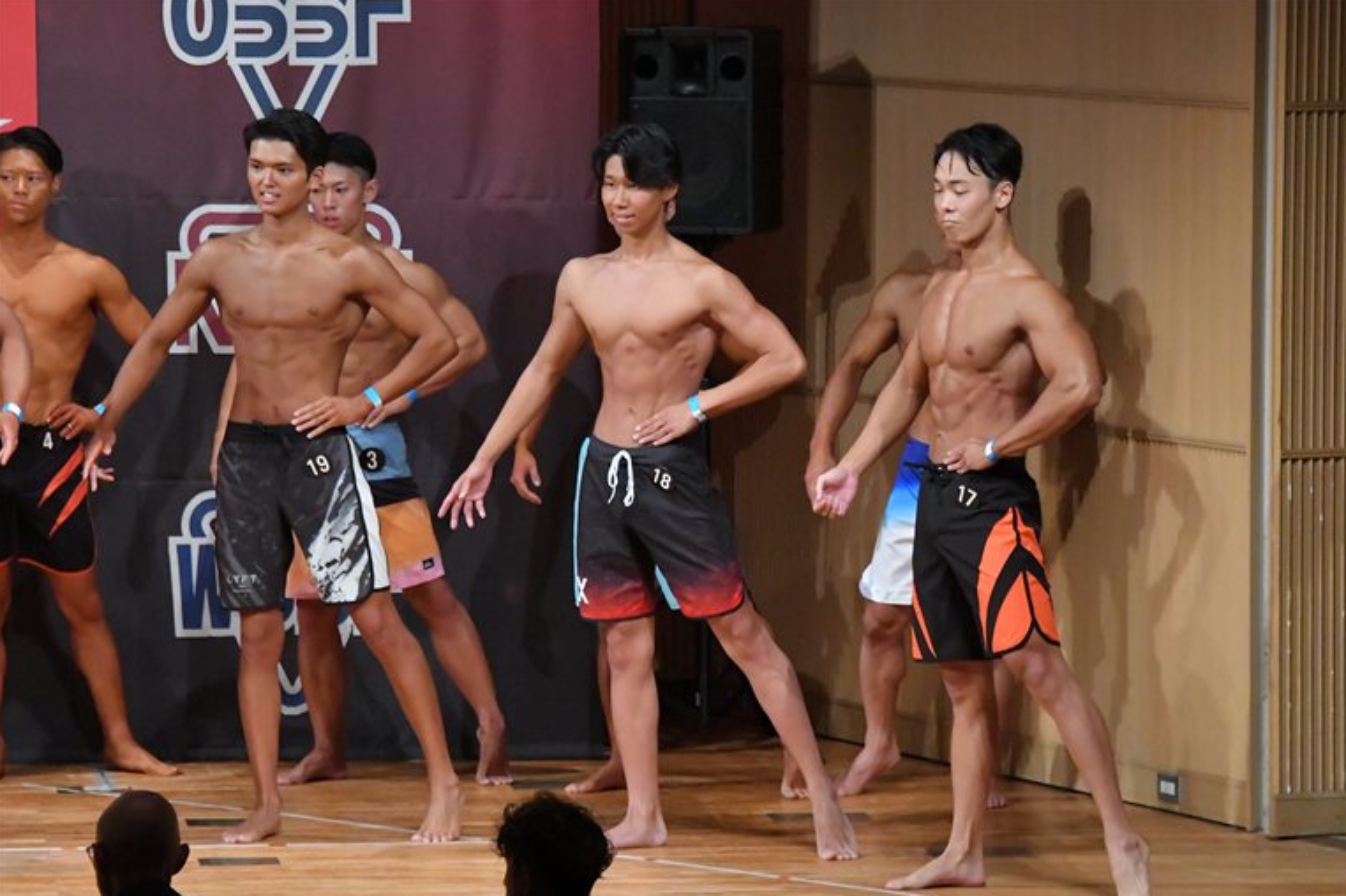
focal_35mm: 259
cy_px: 452
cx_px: 677
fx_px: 9679
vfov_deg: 5.3
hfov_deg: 8.0
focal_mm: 170
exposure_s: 1/400
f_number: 5.6
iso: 10000
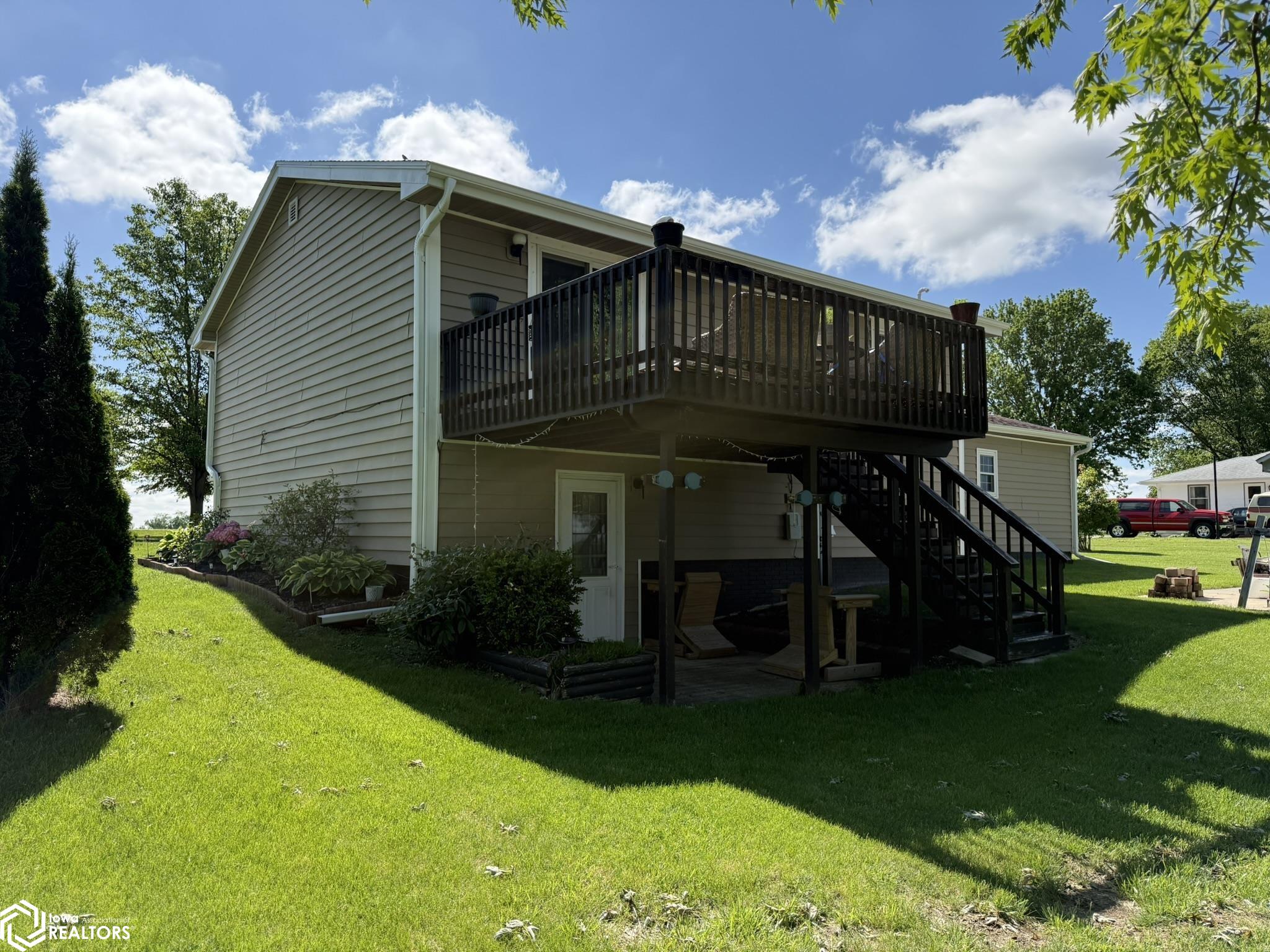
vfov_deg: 56.8
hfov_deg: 71.6
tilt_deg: +3.7
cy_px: 476
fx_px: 881
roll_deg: -0.5
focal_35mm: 24
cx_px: 635
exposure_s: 1/4167
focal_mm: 6.76
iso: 100
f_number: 1.78
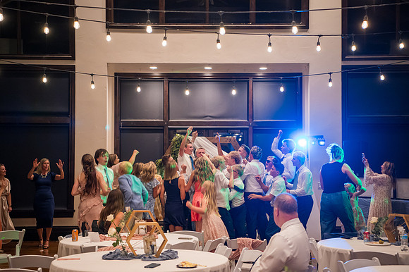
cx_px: 204
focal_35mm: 65
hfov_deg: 31.0
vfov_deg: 20.9
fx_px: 738
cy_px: 136
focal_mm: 65
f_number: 2.8
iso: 4000
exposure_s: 1/125
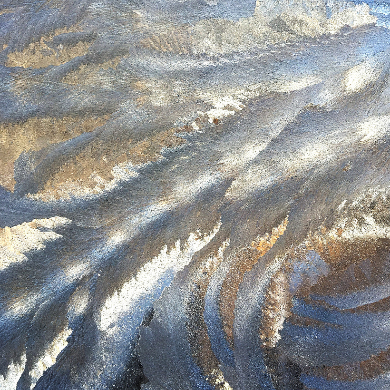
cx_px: 208
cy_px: 103
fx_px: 637
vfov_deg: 33.4
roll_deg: -2.1
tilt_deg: -0.2
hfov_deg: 34.0
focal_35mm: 50
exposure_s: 1/777
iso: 25
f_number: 2.2
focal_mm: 4.15
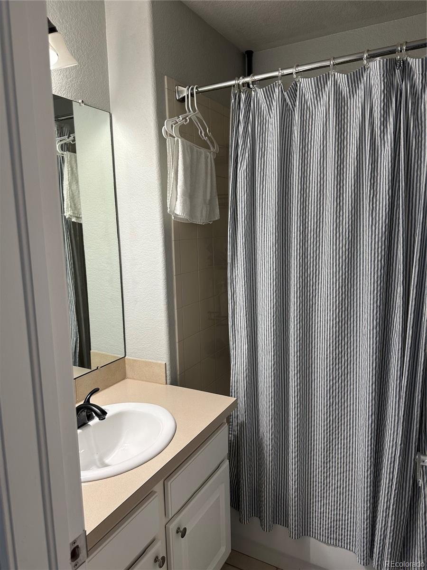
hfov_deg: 56.8
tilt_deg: -6.5
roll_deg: +0.6
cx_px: 214
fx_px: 395
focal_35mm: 24
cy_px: 285
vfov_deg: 71.6
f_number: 1.78
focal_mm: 6.86
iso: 125
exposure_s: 1/60
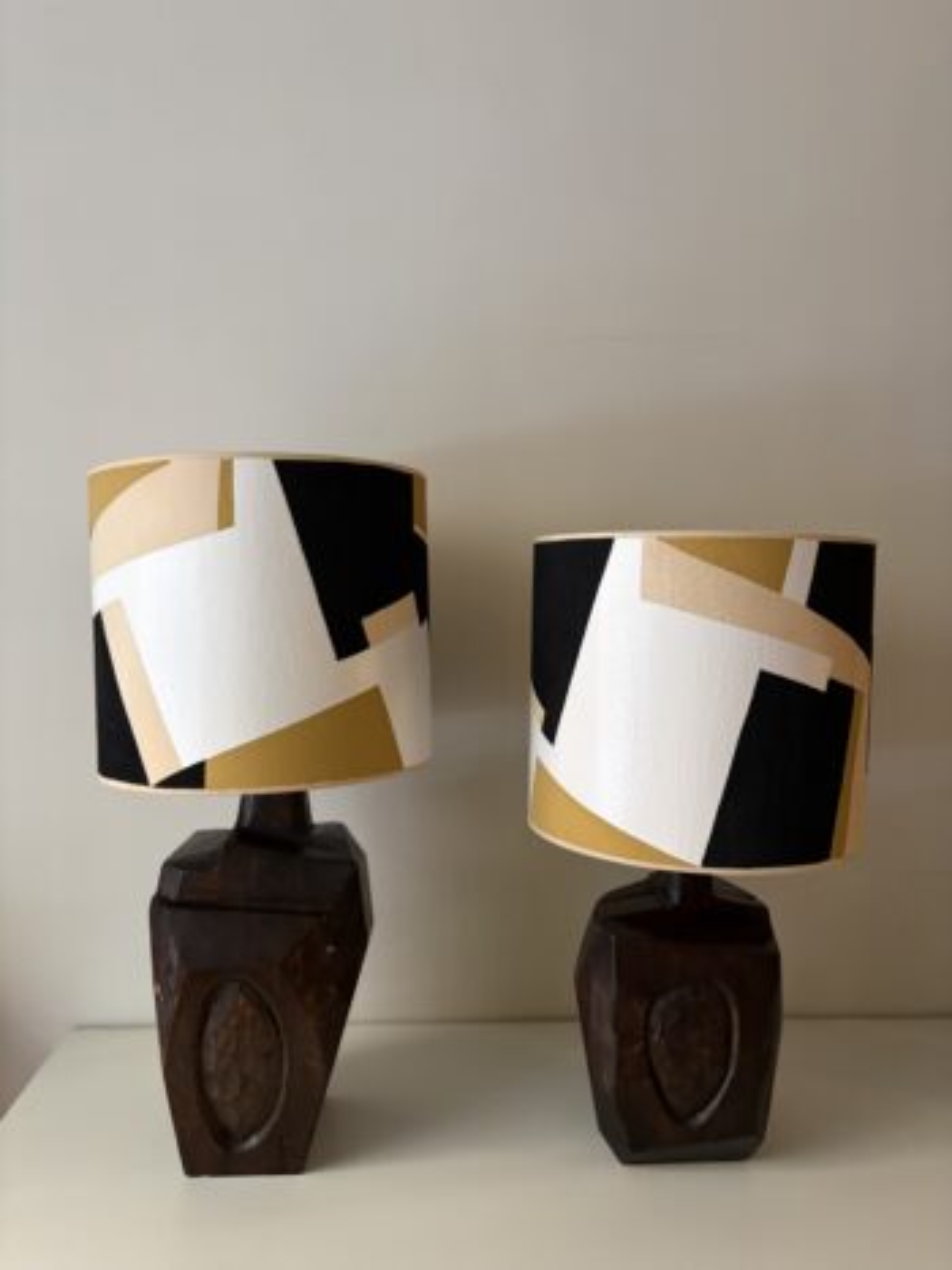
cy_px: 635
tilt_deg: -3.7
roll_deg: +0.0
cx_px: 476
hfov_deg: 53.0
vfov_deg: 67.3
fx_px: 954
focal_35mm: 26
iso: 500
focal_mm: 5.96
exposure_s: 1/50
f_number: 1.6
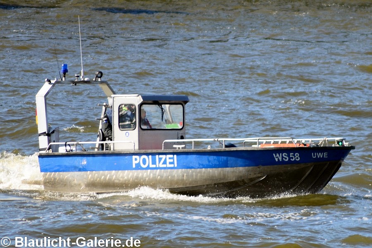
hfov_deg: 6.9
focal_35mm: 300
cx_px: 186
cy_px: 124
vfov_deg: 4.6
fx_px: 3100
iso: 100
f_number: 6.3
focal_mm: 300
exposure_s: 1/320
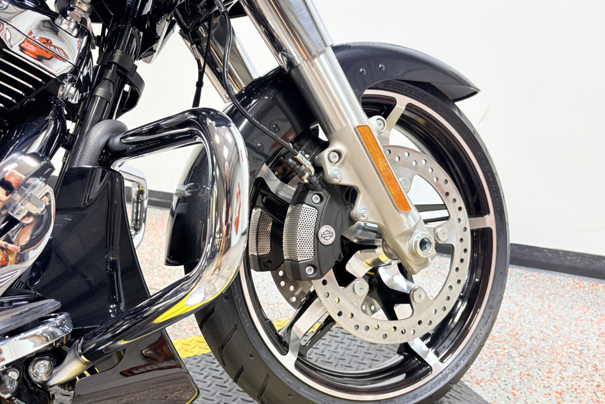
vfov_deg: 46.4
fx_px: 471
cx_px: 309
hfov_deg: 65.5
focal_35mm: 28
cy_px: 219
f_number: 1.6
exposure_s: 1/120
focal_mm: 5.96
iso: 100
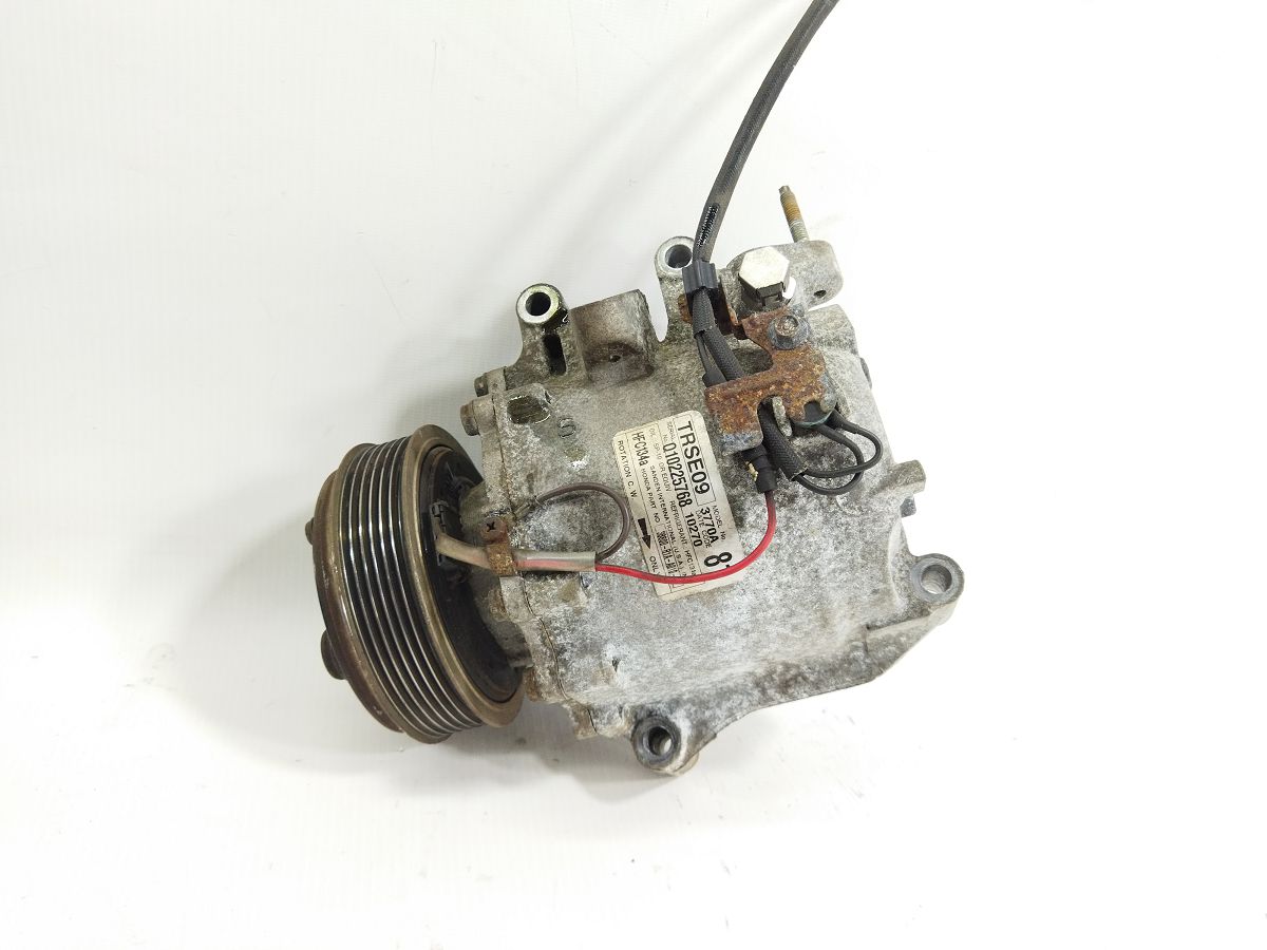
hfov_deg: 65.3
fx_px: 988
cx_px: 634
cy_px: 475
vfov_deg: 51.4
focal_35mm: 27
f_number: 1.79
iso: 163
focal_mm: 4.71
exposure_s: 1/100
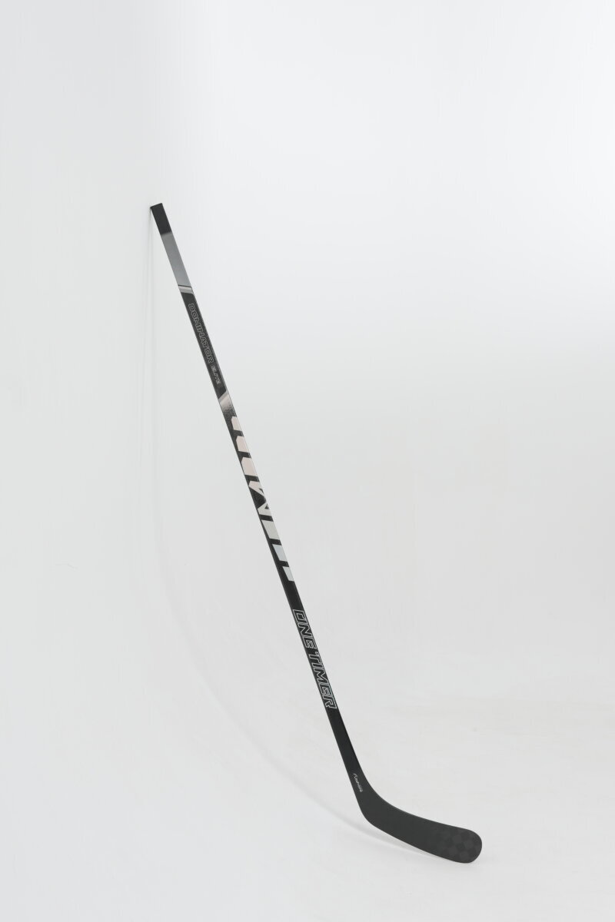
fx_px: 1332
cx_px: 308
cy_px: 461
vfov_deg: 38.2
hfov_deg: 26.0
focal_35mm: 52
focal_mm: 35
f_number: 6.3
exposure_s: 1/160
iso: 100
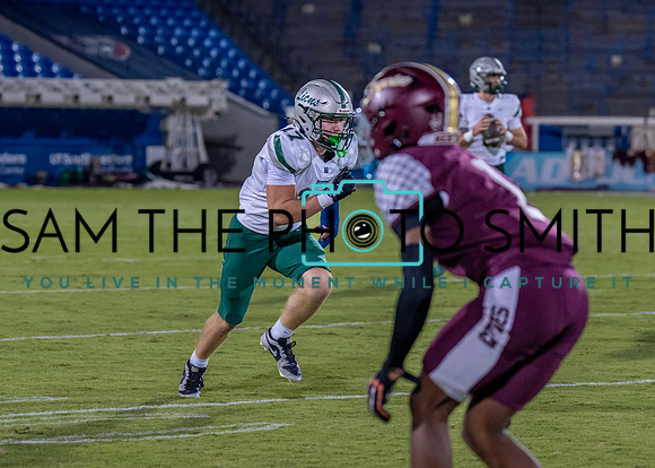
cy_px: 200
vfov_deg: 7.3
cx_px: 340
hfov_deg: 10.2
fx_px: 3657
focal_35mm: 197
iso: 1600
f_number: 2.8
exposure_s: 1/1250
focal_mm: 109
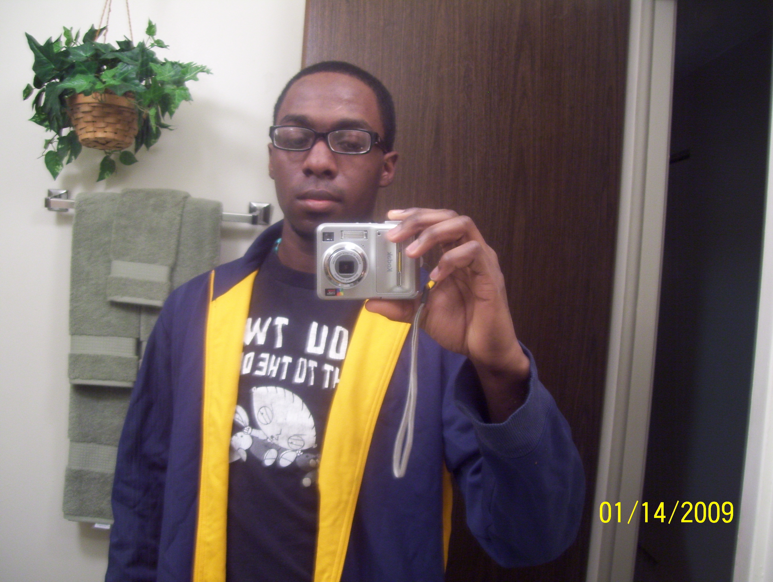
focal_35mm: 36
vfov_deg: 39.7
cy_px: 291
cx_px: 386
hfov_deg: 51.3
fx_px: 805
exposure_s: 1/8
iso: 160
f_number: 2.7
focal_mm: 6
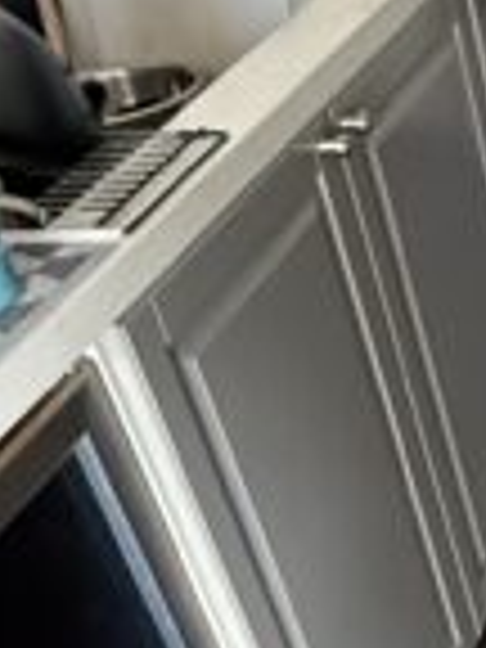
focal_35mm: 78
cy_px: 558
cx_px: 909
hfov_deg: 15.7
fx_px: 1460
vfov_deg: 24.4
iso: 1000
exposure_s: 1/58
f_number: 2.2
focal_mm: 2.22
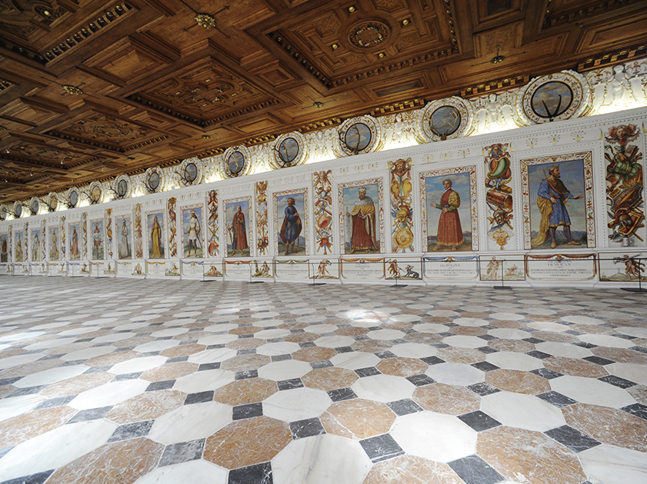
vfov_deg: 78.1
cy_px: 245
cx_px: 350
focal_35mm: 16
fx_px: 299
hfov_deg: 94.3
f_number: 7.1
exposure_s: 1/20
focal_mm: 14
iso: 640
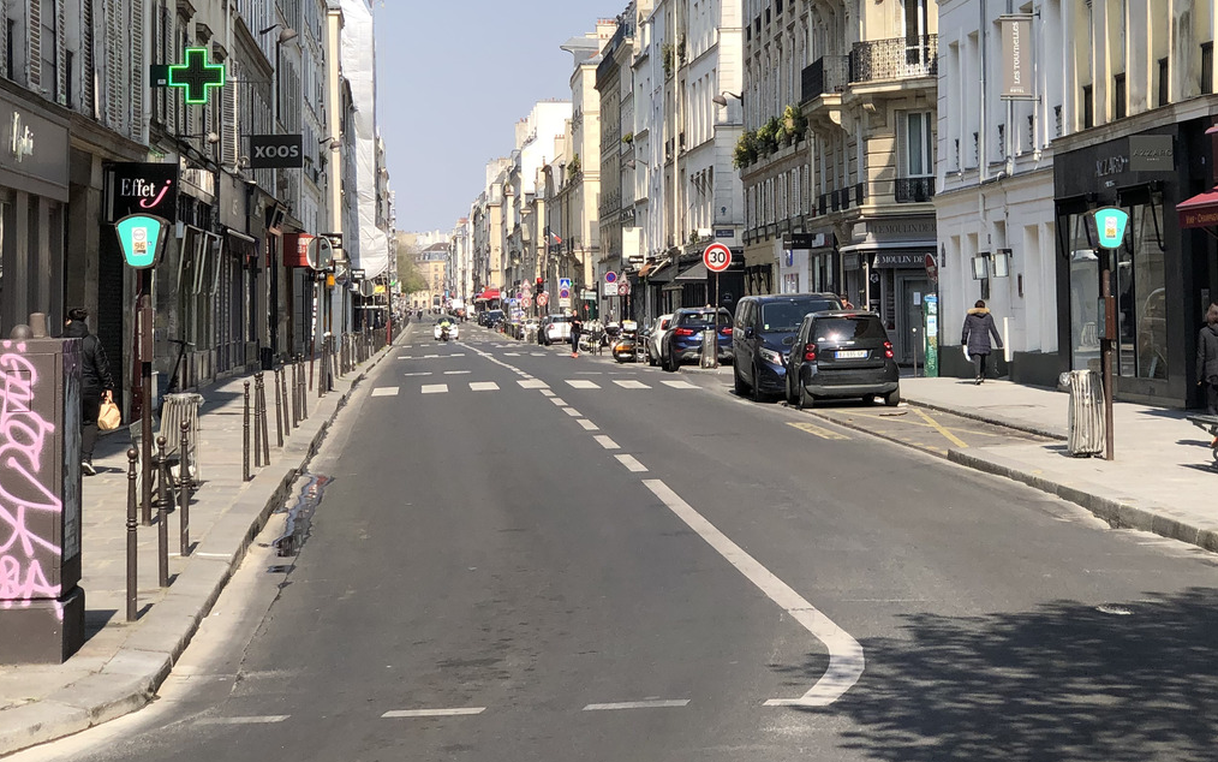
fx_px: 2888
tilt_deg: +4.4
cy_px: 106
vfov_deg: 14.9
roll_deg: +1.5
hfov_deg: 23.8
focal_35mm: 87
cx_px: 674
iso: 16
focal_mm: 6
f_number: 2.4
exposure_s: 1/867
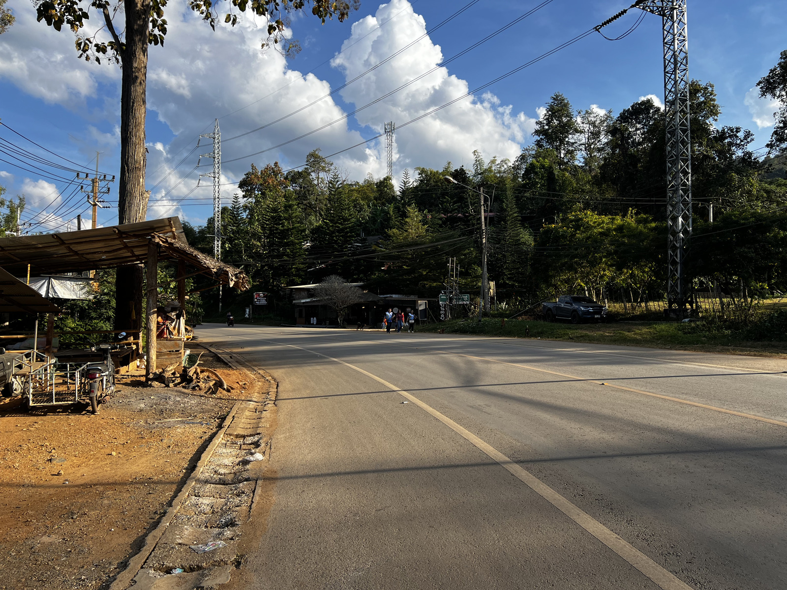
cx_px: 394
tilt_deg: +3.1
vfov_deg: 53.1
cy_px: 295
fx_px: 591
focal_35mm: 26
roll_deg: -0.4
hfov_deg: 67.3
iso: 50
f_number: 1.5
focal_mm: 5.7
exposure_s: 1/2404
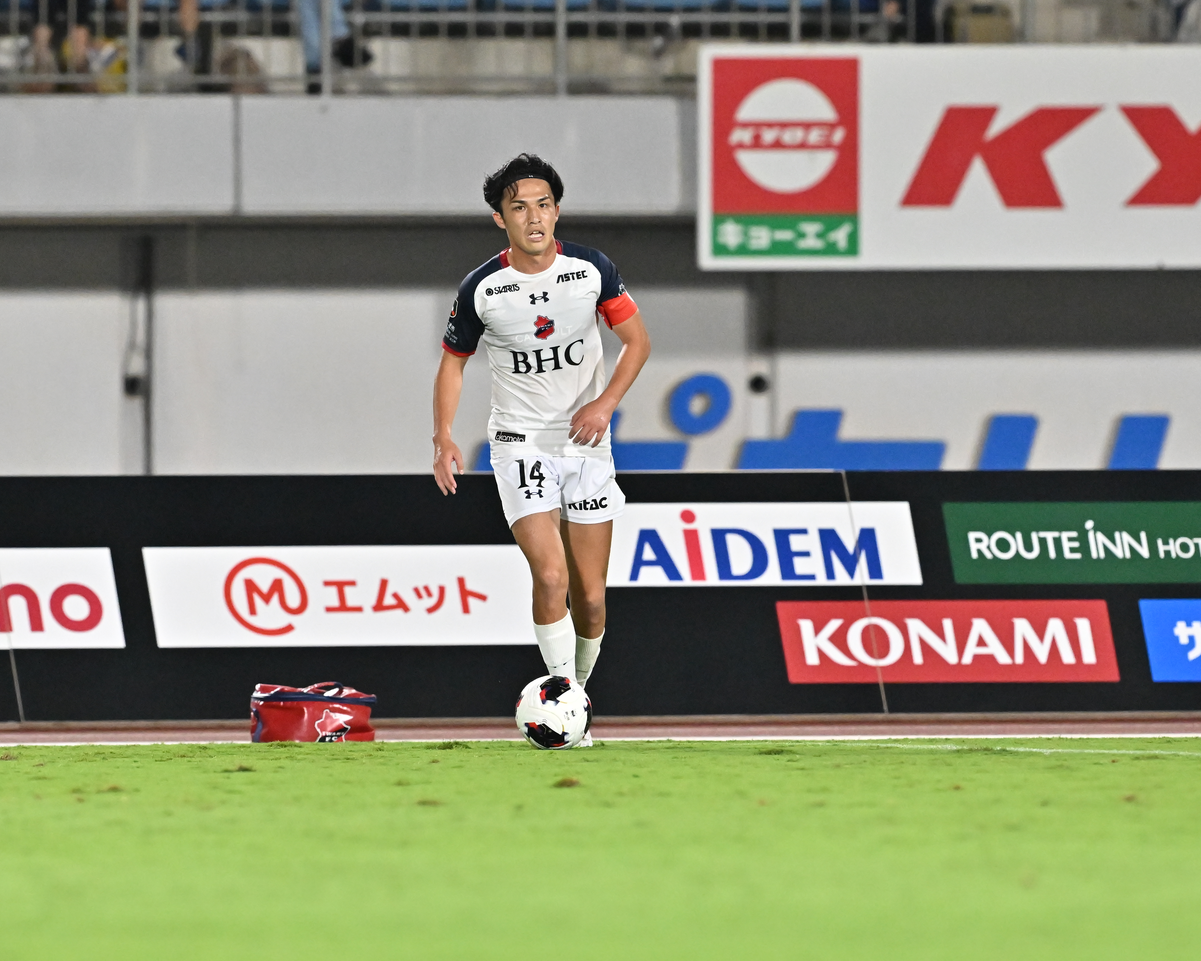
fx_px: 27442
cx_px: 498
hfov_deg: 2.5
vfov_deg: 2.0
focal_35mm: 772
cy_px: 436
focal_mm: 400
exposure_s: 1/2500
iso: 3200
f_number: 4
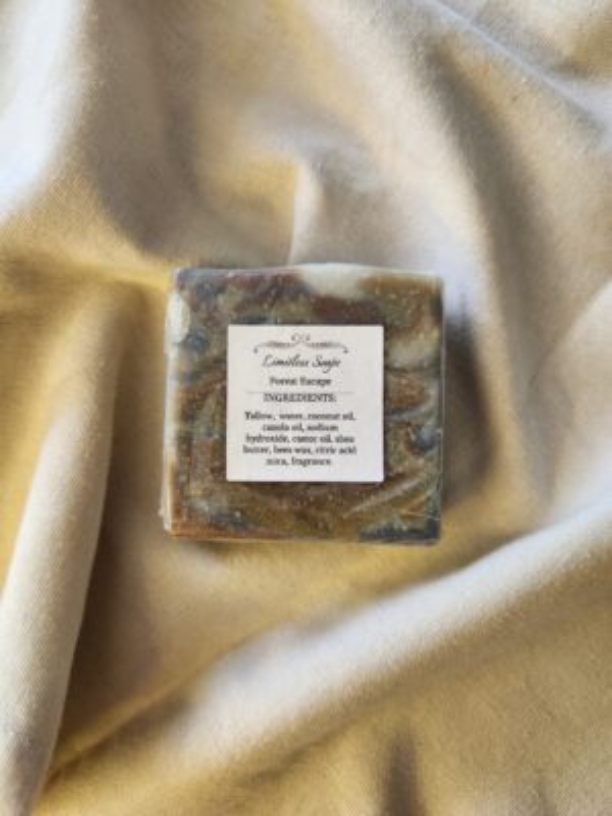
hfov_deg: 58.9
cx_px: 306
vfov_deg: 73.9
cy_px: 408
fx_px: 542
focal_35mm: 23
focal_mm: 5.4
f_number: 1.8
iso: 125
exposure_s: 1/100
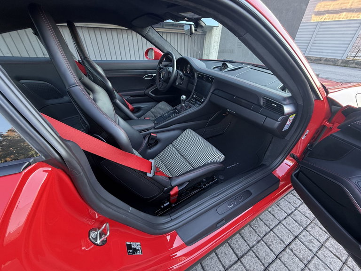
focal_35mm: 14
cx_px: 180
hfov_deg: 102.1
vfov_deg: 85.7
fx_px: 146
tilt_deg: -33.5
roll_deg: -1.9
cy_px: 136
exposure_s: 1/121
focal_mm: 2.22
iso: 320
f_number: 2.2
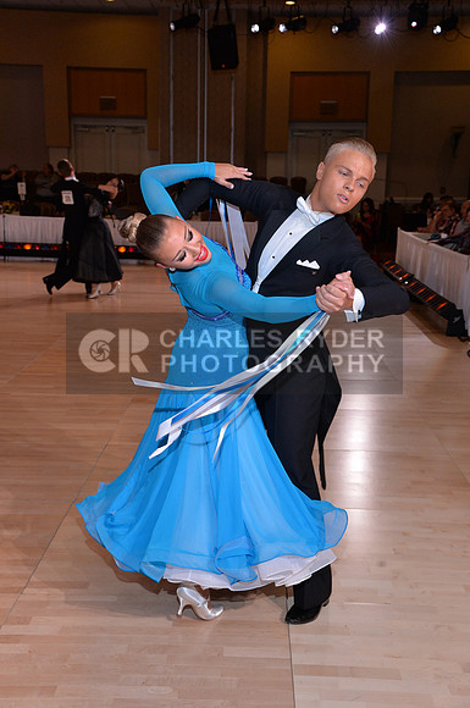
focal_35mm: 50
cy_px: 354
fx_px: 982
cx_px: 235
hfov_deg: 26.9
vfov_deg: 39.6
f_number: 6.3
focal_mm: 50
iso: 2000
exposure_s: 1/250
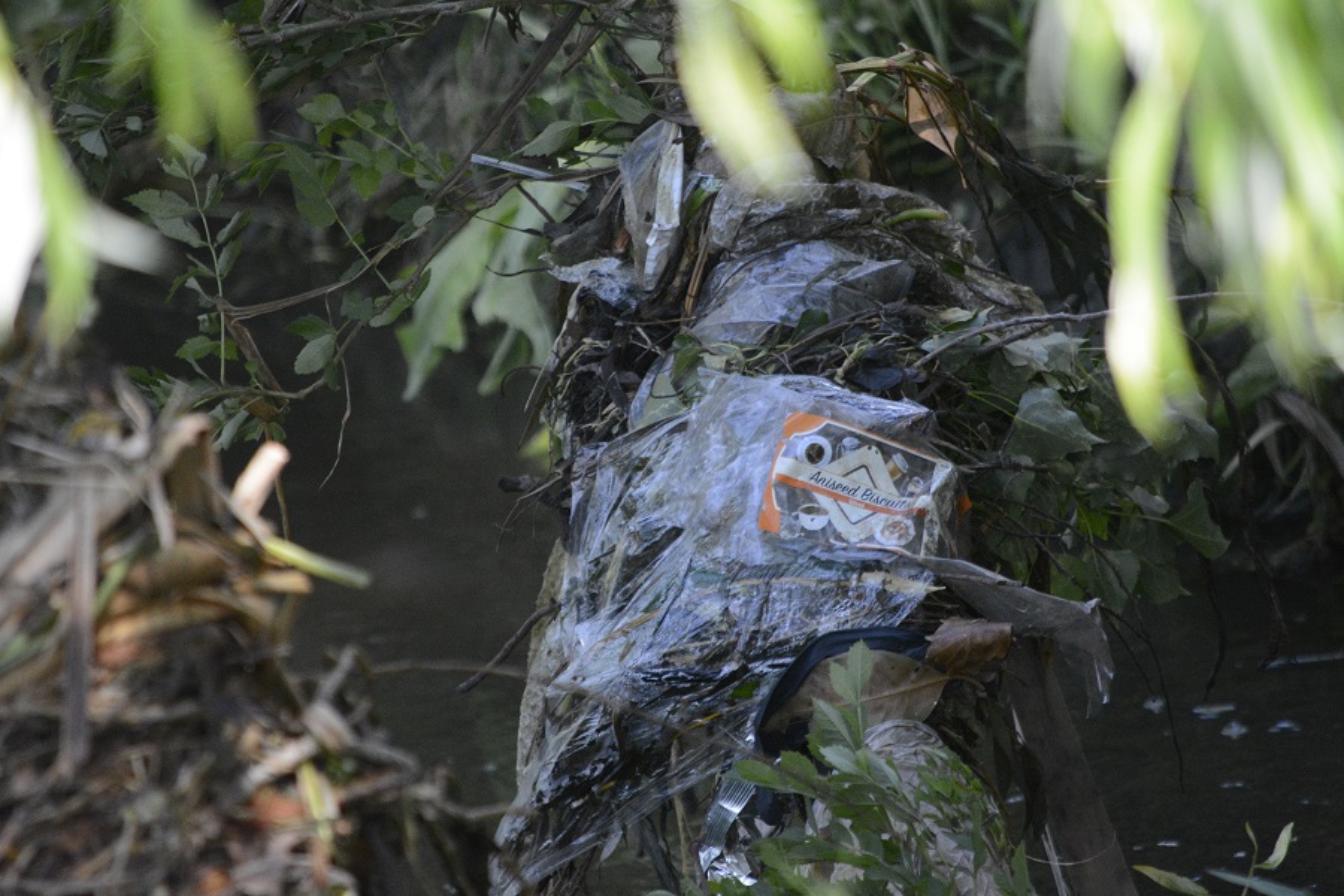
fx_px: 16799
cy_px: 448
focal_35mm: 450
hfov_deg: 4.6
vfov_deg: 3.1
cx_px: 672
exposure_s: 1/1000
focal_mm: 300
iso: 3200
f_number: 5.6
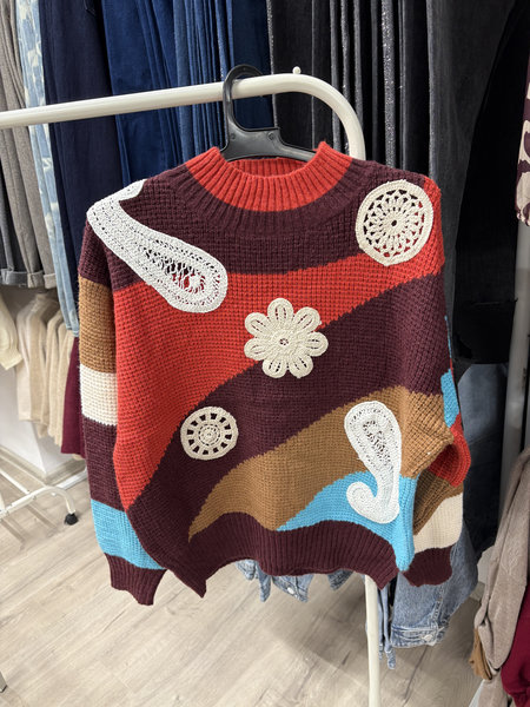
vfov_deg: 67.3
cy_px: 354
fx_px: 531
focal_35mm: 26
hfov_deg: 53.1
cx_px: 265
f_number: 1.6
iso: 100
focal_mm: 5.96
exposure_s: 1/50
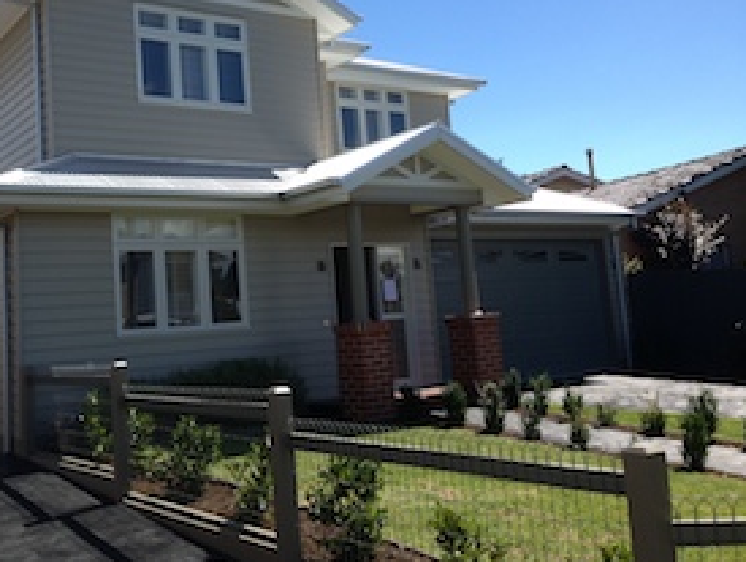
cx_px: 277
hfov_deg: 44.4
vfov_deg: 34.3
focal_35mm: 42
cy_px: 216
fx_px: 906
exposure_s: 1/1261
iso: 64
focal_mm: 4.13
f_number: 2.4
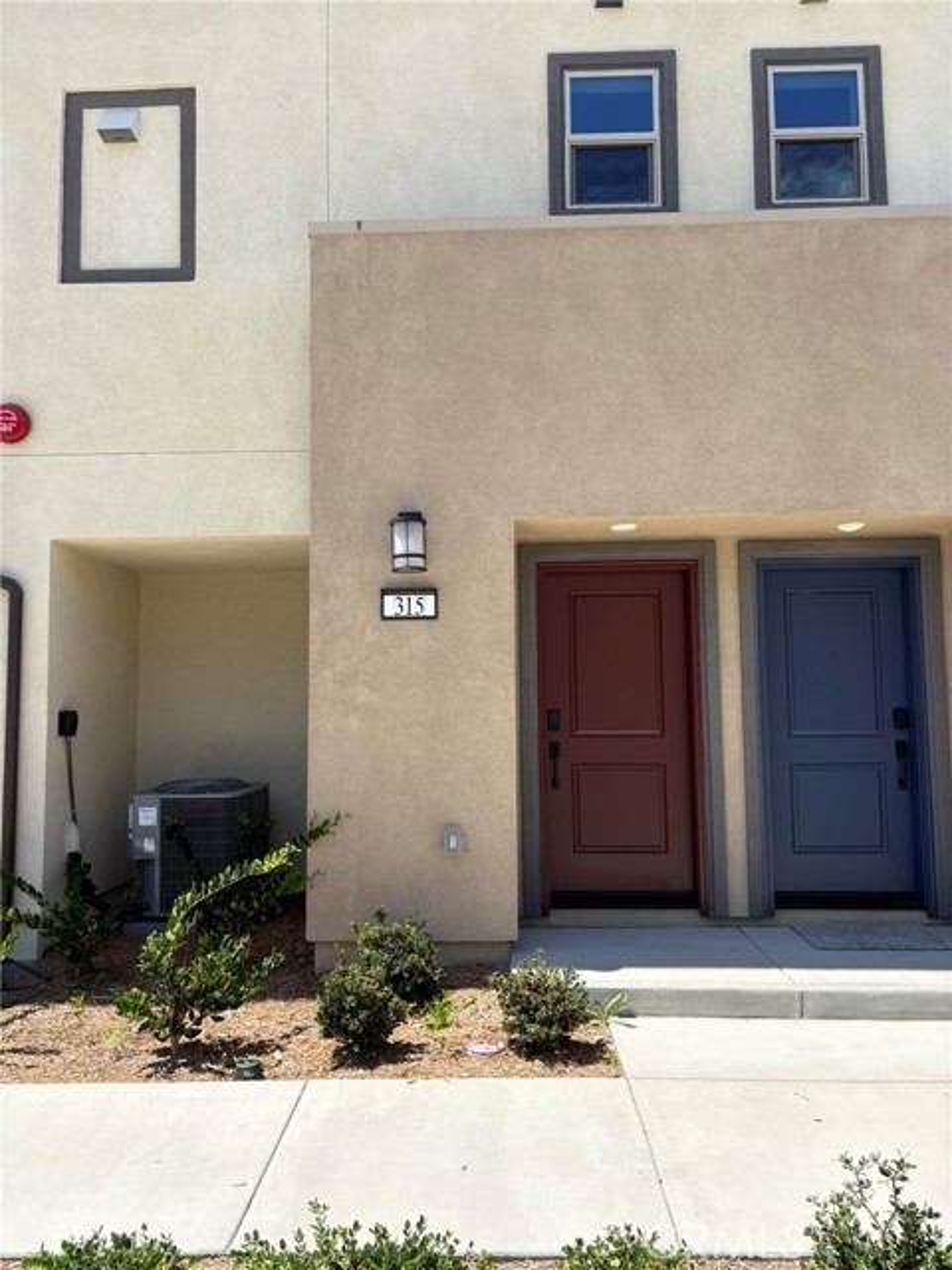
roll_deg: +0.2
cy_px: 635
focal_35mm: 26
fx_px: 953
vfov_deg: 67.3
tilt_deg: +5.1
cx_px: 476
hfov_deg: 53.1
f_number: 1.6
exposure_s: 1/1901
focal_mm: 5.96
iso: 50
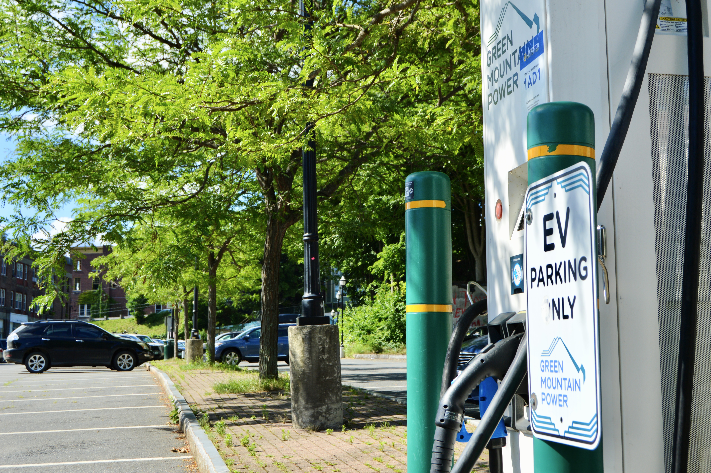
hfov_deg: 41.1
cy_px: 236
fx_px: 947
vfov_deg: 28.0
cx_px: 356
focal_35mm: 48
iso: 100
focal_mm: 32
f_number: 8
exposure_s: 1/250
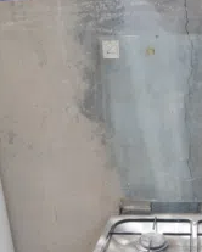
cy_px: 220
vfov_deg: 36.0
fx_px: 366
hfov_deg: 29.6
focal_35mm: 49
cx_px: 181
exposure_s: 1/216
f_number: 1.8
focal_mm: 3.95
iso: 50
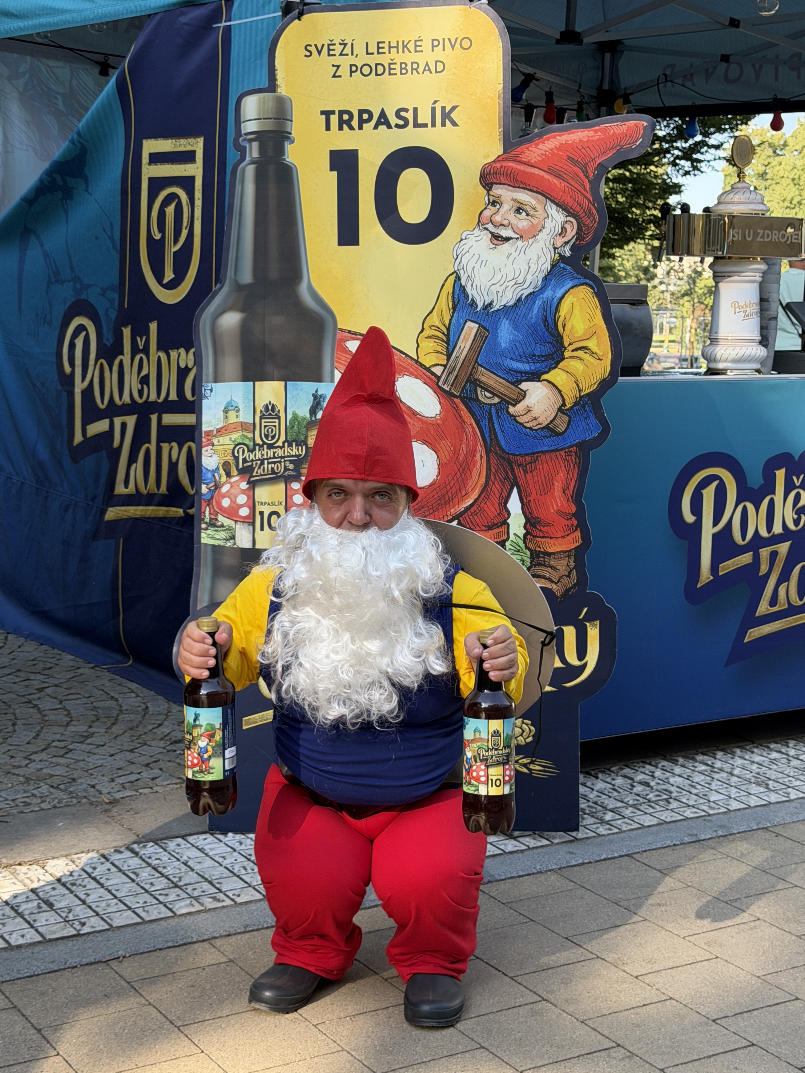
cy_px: 536
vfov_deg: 39.7
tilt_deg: -6.4
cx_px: 402
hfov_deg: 30.3
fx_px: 1488
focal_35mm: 48
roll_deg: -2.3
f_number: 1.78
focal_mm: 6.76
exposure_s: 1/527
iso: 64
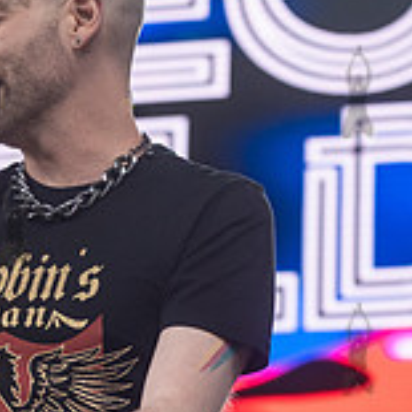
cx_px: 13
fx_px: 3434
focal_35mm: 255
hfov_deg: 6.8
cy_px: 219
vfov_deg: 6.9
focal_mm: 80
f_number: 4.5
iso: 500
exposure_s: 1/1000
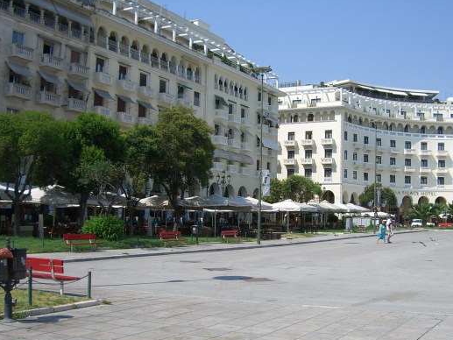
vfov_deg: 30.9
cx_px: 264
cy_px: 178
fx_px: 615
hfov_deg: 40.3
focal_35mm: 47
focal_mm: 6.2
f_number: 4.3
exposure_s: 1/640
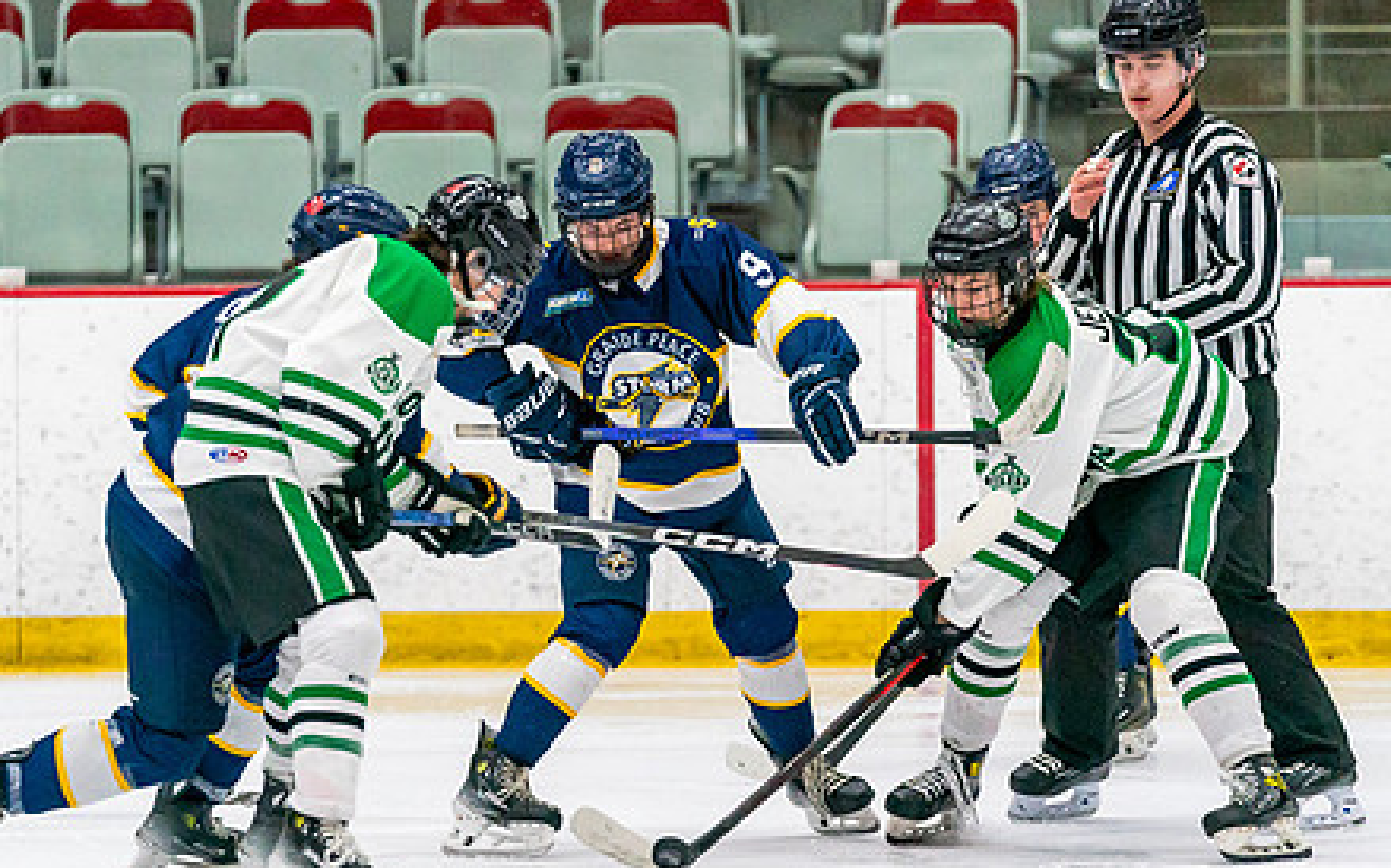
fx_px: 13794
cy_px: 595
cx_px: 663
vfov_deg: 3.6
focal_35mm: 364
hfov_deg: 5.8
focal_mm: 200
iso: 3200
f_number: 2.8
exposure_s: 1/1250
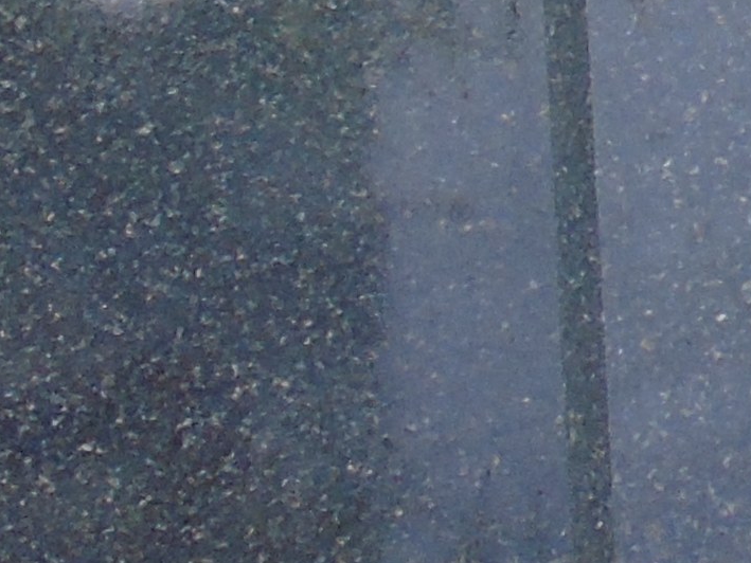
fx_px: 11197
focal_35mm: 516
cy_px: -1010
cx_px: 2235
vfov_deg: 2.8
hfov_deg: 3.7
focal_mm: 13
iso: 100
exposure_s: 1/30
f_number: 4.7
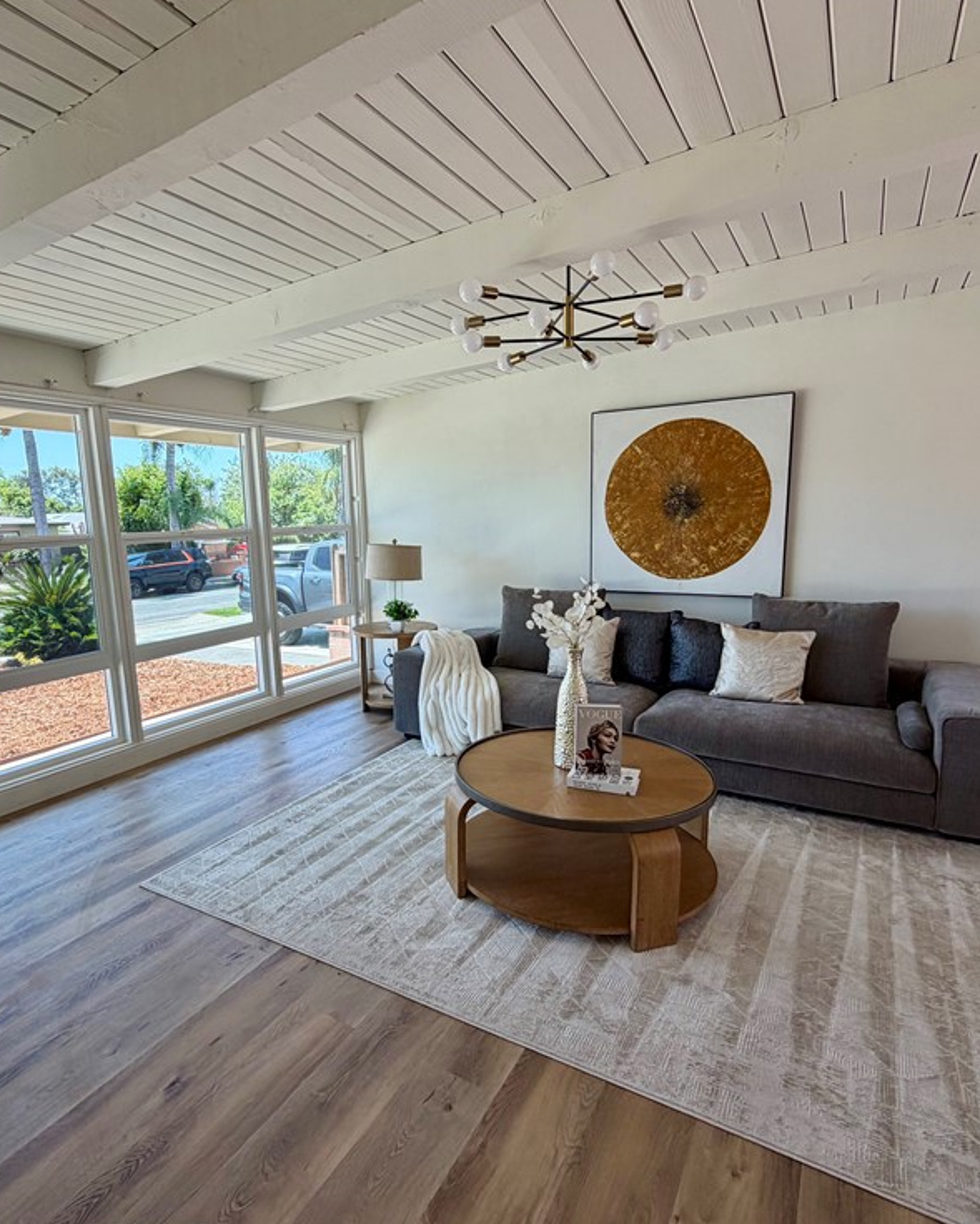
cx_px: 431
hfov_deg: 70.6
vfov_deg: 83.3
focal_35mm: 19
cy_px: 625
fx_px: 689
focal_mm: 2.22
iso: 40
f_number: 2.2
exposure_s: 1/123
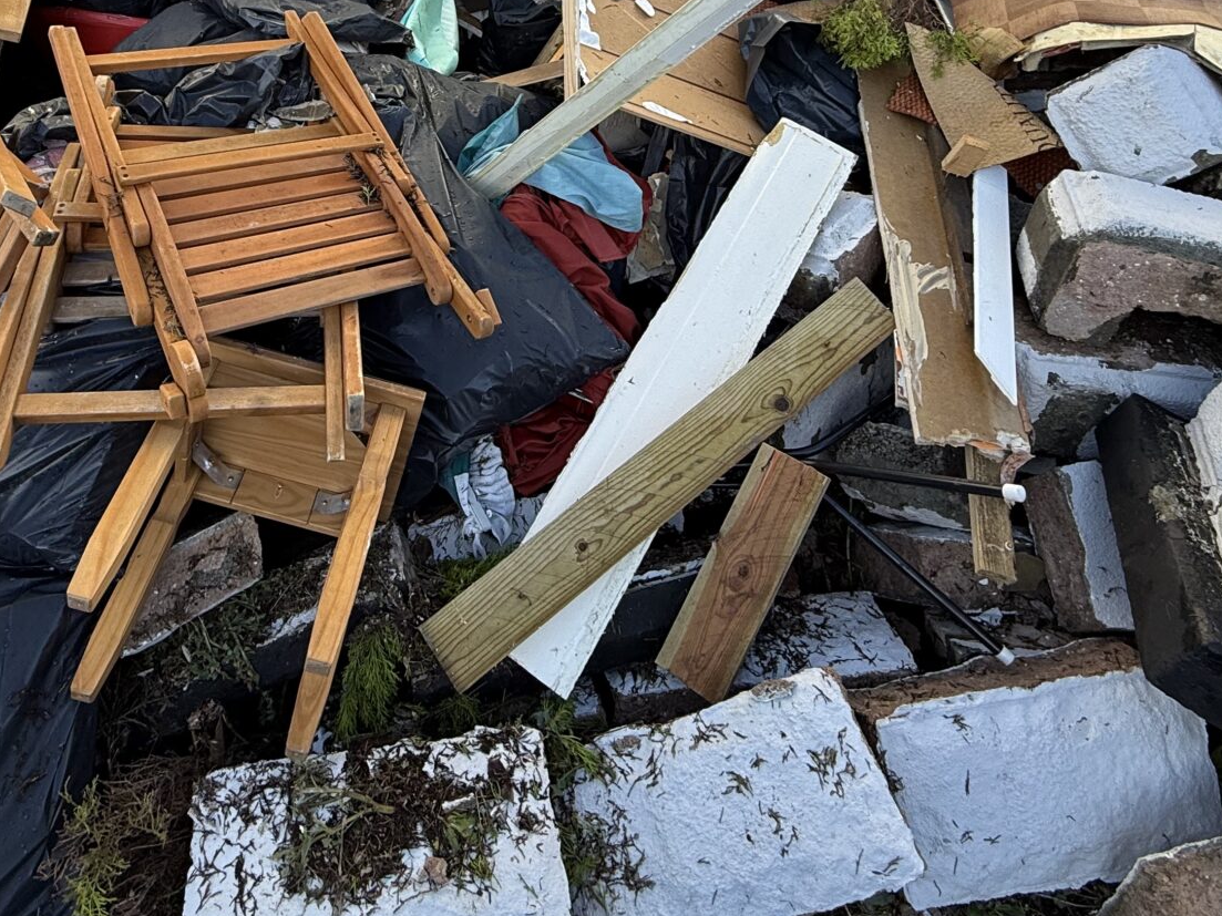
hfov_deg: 66.7
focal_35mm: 26
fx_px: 918
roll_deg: +3.7
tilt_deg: -30.7
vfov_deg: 49.1
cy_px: 147
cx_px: 492
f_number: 2.2
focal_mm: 2.22
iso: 50
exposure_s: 1/258
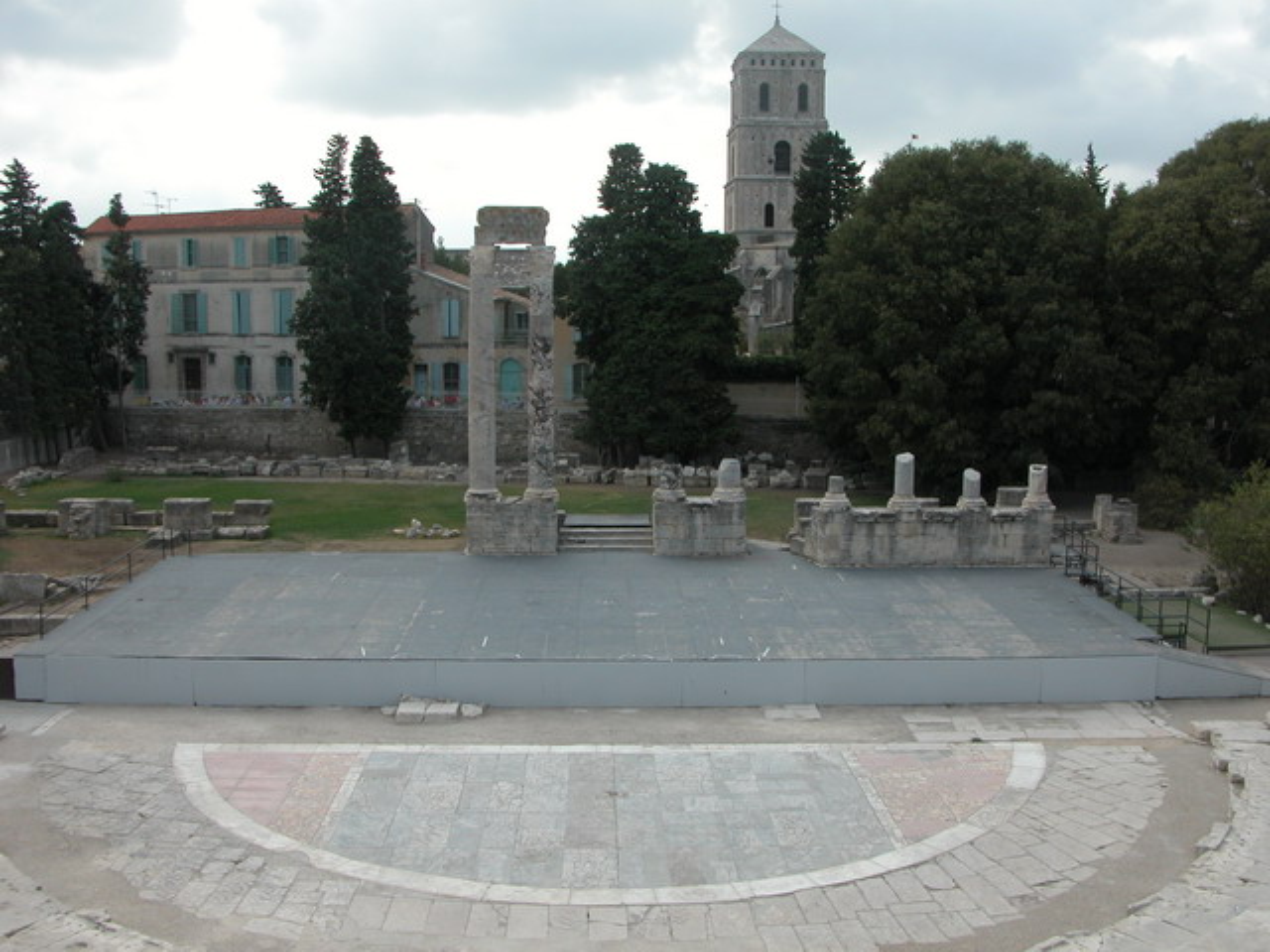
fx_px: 1284
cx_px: 635
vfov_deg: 40.7
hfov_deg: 52.6
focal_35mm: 35
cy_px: 476
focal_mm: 8.9
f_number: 5.6
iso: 100
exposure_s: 1/235
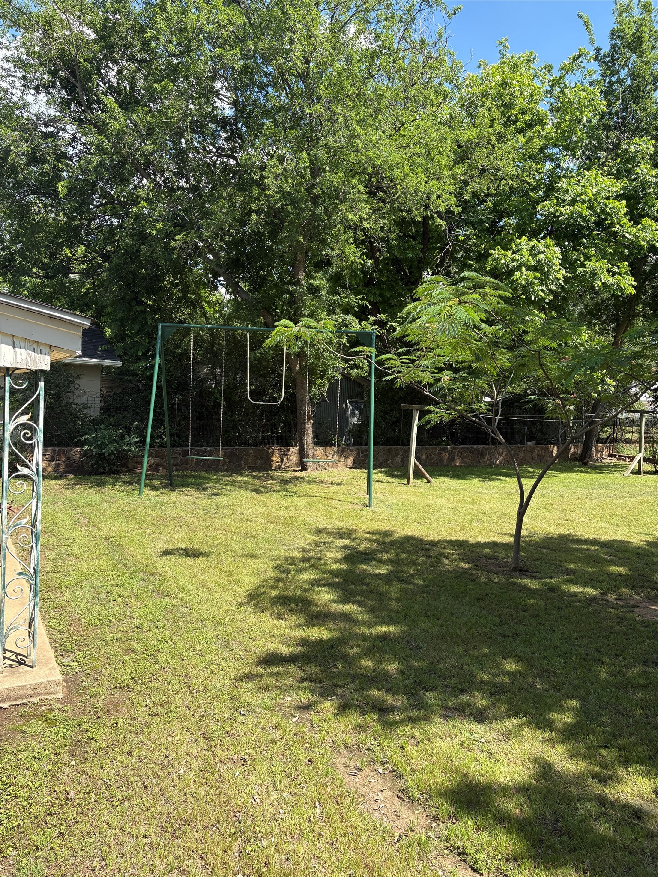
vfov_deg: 67.3
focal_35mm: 26
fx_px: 659
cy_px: 438
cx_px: 329
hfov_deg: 53.1
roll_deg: -3.4
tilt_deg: -2.6
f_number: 1.6
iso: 50
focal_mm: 5.96
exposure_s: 1/1117
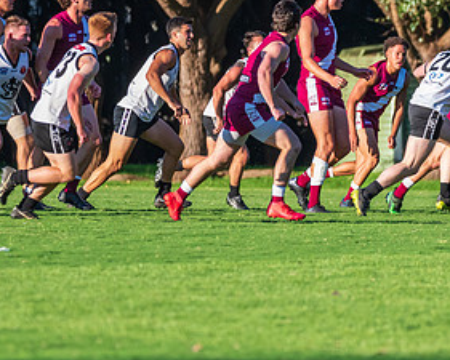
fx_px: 6675
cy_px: 122
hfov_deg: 3.9
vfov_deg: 3.1
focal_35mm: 501
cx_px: 366
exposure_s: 1/2000
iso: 1000
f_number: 6.3
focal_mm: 250
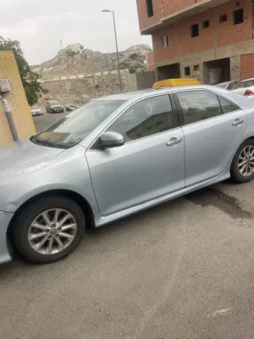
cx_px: 127
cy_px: 170
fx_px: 245
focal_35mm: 25
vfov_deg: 69.4
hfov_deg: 54.9
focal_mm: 5.1
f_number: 1.6
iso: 32
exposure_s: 1/472
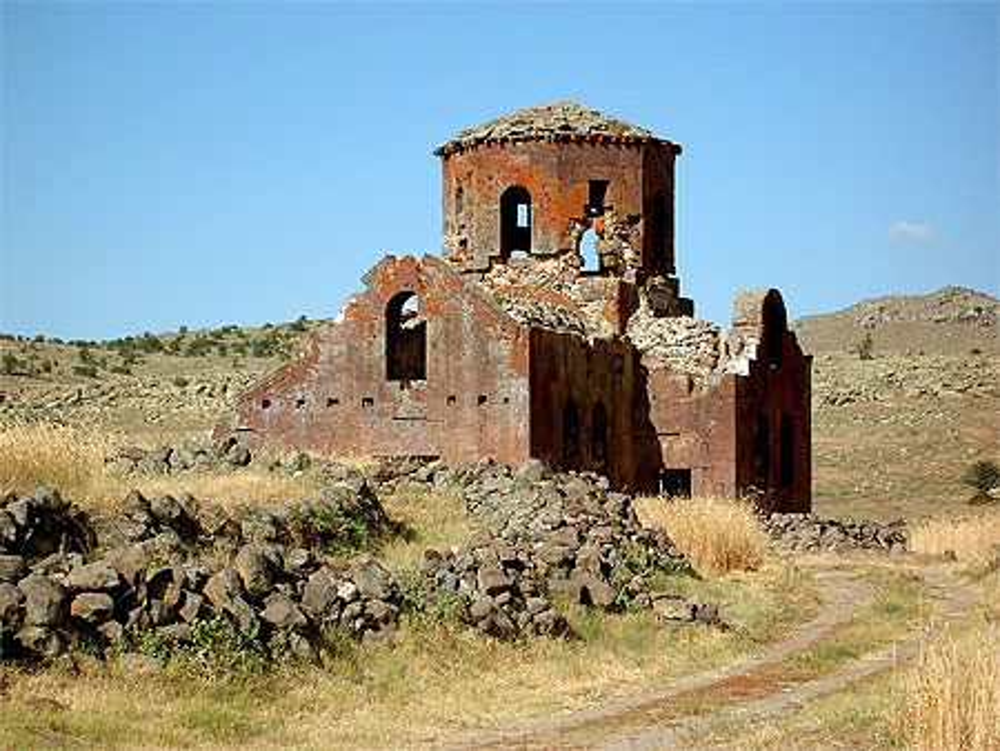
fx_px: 2948
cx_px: 500
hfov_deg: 19.3
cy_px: 376
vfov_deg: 14.5
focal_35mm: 102
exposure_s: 1/160
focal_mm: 16.8
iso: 50
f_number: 8.3
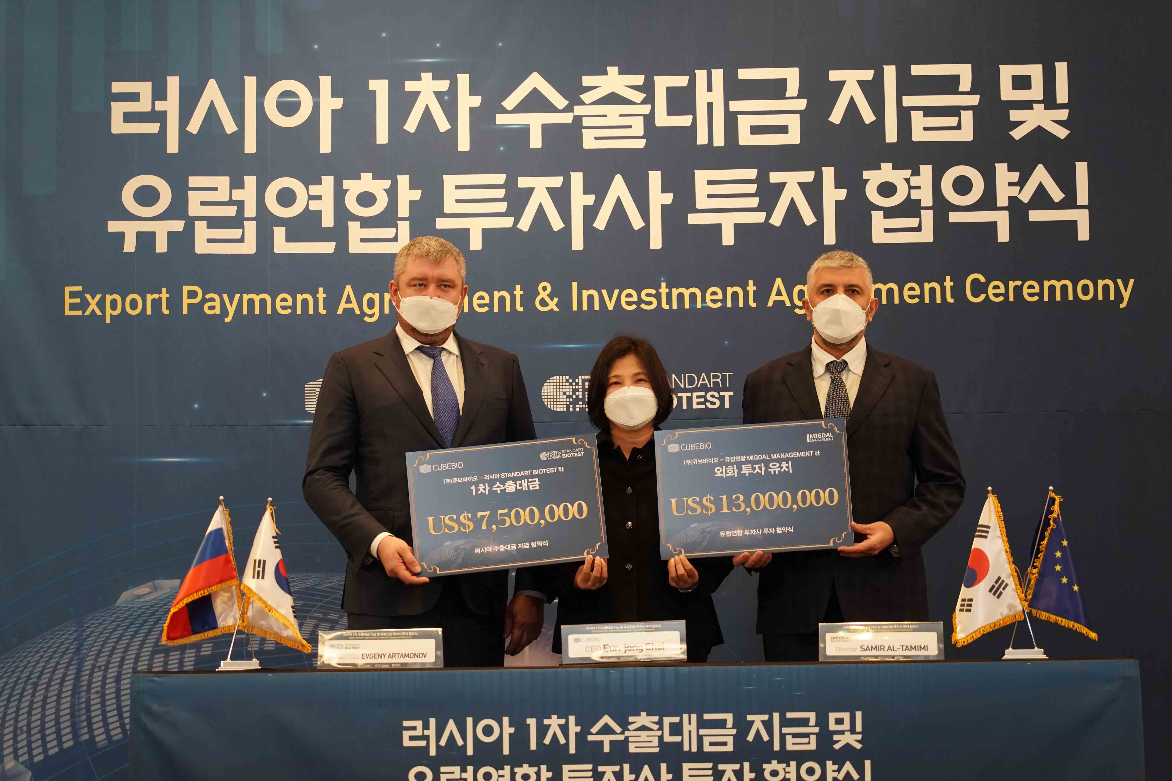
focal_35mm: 103
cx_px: 586
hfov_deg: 19.8
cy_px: 390
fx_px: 3353
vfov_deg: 13.3
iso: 2000
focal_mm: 103
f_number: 4
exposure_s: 1/125
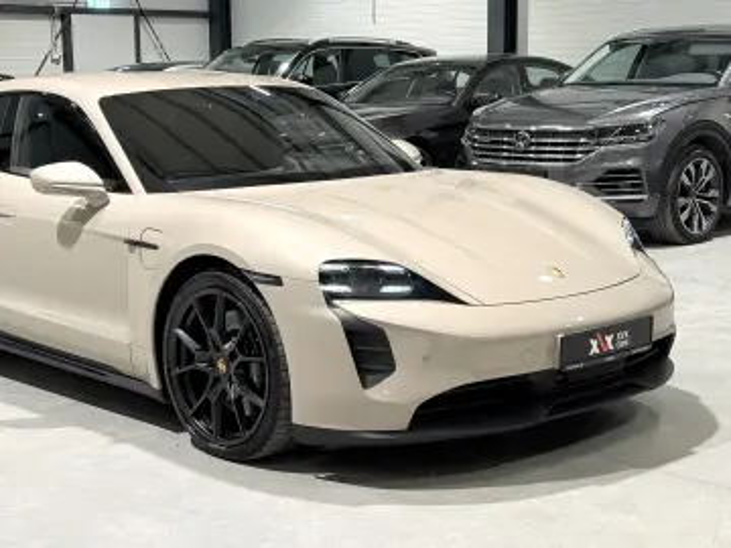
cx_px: 366
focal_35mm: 48
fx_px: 1014
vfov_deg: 30.3
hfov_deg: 39.7
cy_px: 274
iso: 80
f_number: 1.78
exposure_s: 1/50
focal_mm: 6.76
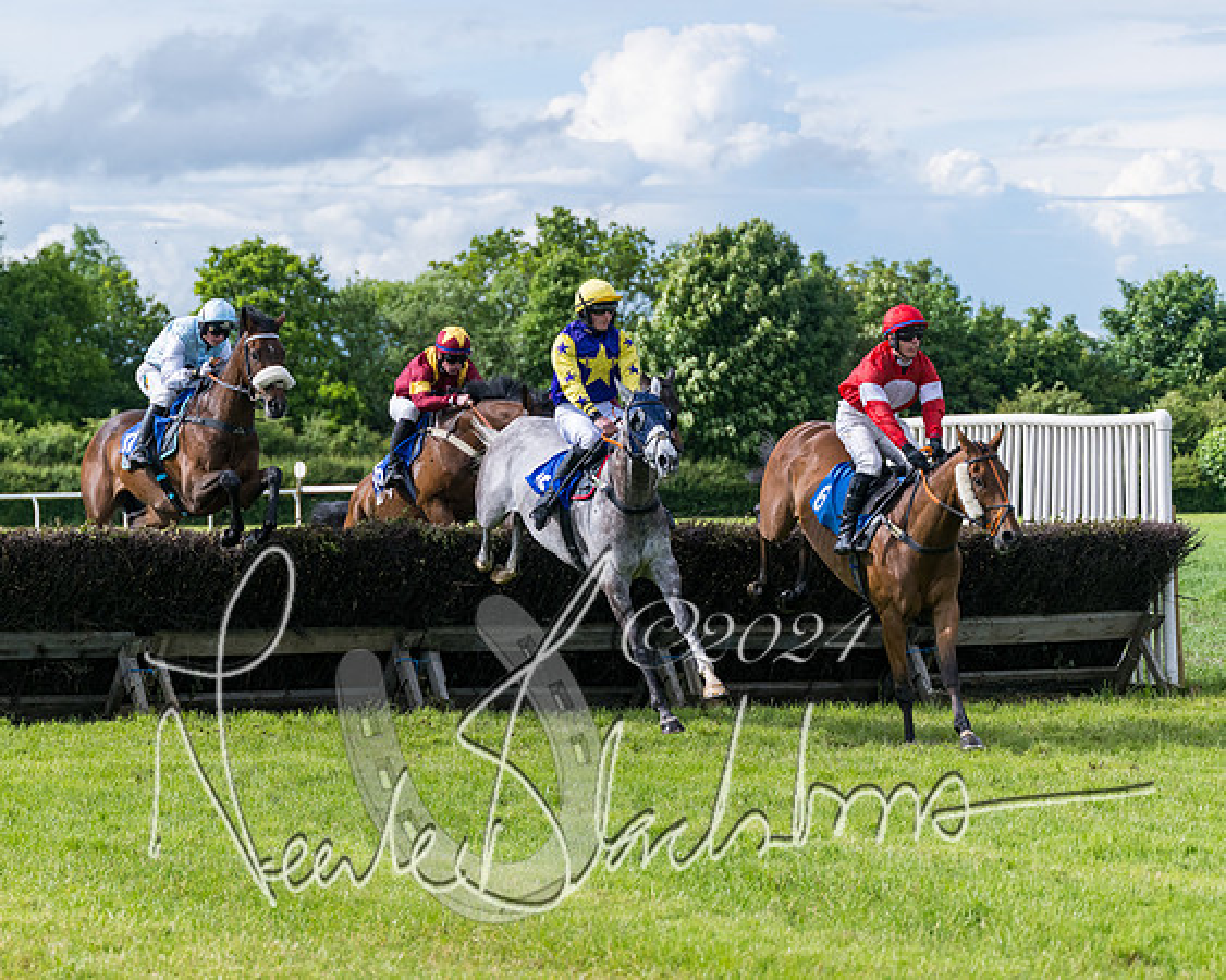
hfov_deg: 14.7
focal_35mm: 131
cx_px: 521
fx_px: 4751
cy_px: 469
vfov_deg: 11.8
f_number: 4
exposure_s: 1/4000
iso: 400
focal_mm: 98
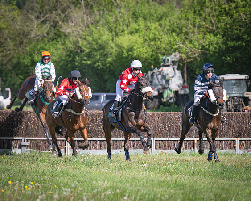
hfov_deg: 5.9
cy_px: 105
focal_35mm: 329
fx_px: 2446
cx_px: 137
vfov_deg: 4.7
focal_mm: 150
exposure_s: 1/2500
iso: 400
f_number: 4
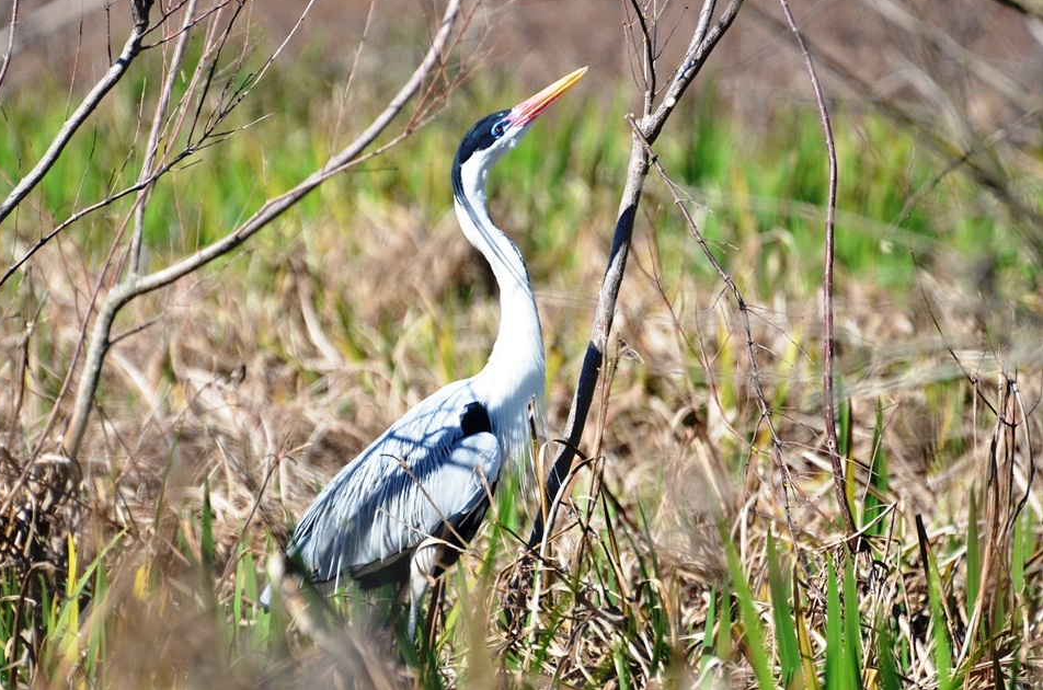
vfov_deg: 3.0
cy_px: 342
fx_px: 13180
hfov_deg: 4.5
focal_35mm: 456
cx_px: 515
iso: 400
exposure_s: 1/1000
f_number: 5.6
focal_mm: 300
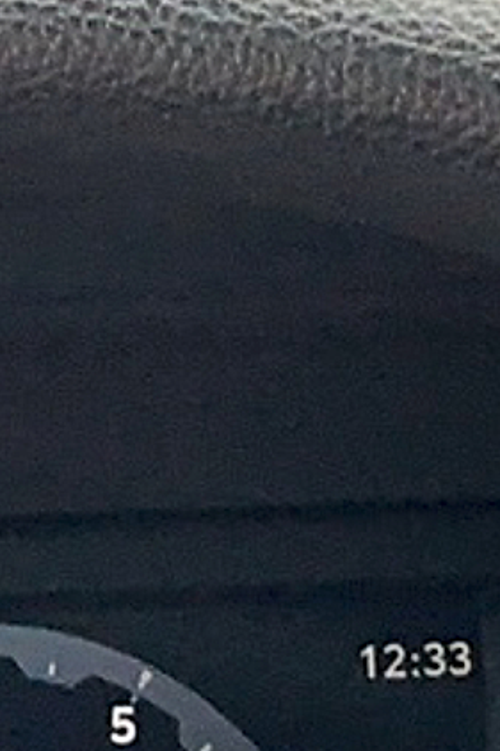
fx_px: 4524
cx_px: -37
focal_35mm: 217
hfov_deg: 6.3
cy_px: 863
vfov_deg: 9.4
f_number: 1.8
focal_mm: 3
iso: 80
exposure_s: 1/120
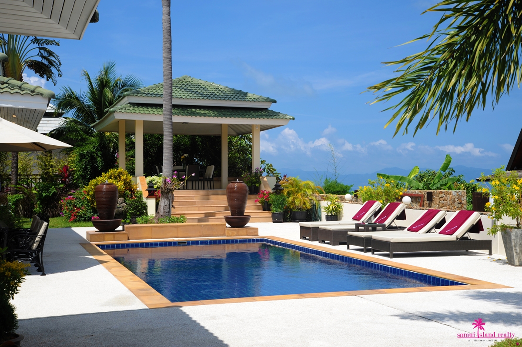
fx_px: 695
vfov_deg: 28.0
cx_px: 261
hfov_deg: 41.1
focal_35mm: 48
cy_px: 174
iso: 200
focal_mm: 48
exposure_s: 1/320
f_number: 9
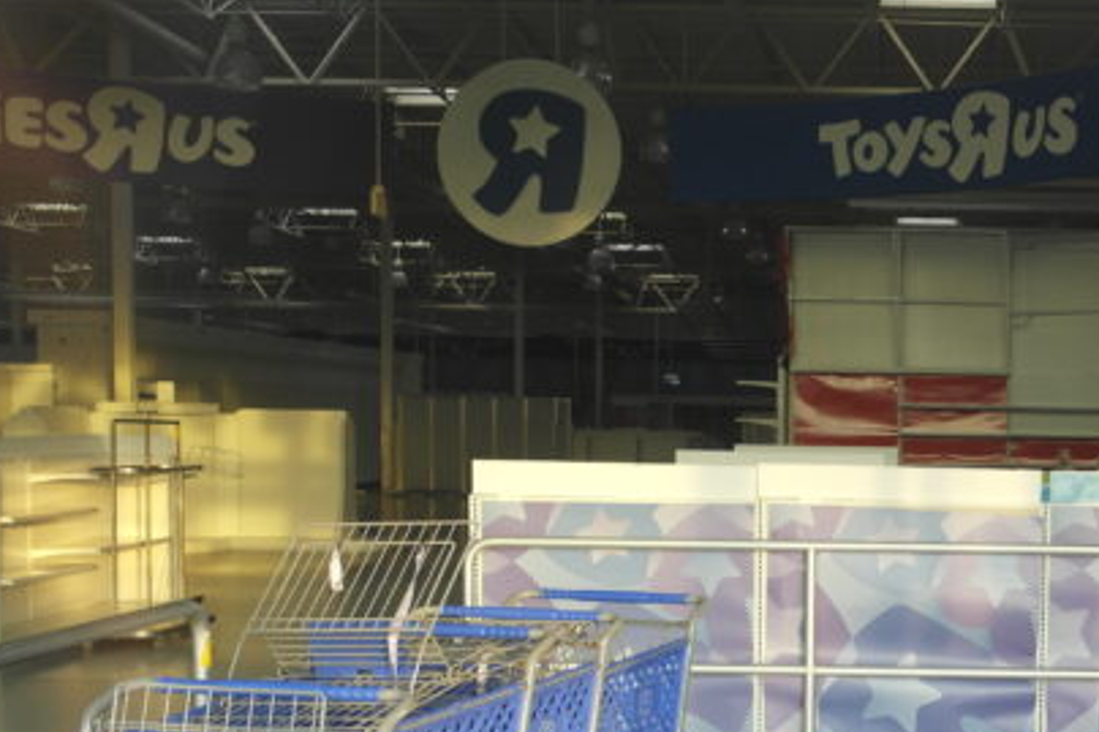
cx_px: 919
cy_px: 555
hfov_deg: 33.8
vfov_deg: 23.5
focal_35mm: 57
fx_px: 1739
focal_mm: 20
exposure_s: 1/80
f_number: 3.5
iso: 400
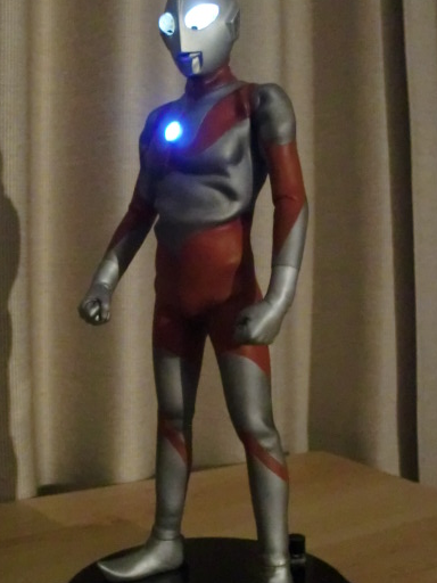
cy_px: 294
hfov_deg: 32.2
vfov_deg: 42.1
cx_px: 213
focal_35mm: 45
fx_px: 757
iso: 1600
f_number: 2.8
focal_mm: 6.3
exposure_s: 1/8
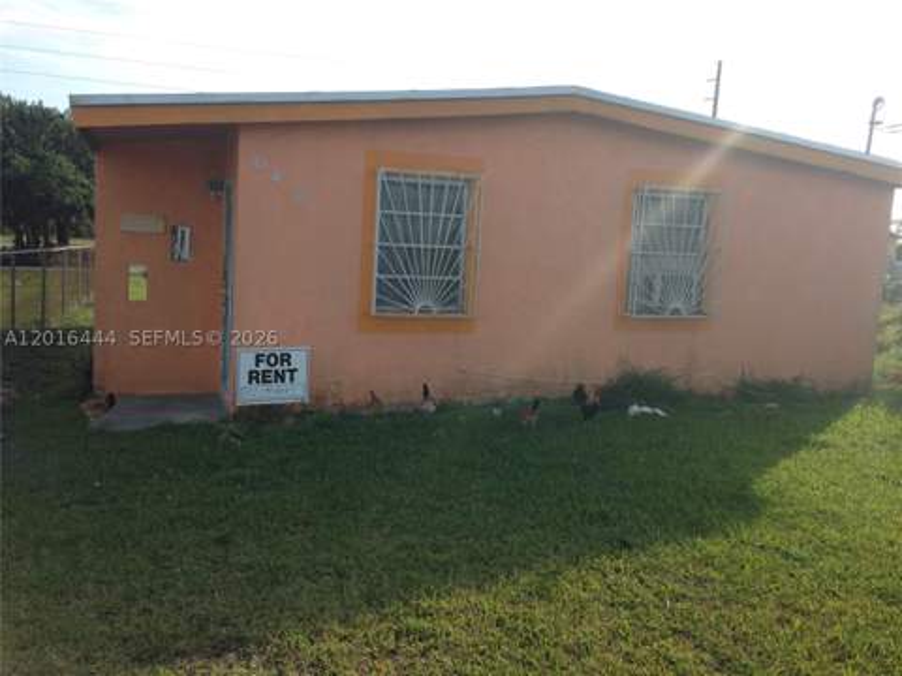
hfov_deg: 55.4
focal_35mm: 33
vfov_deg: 42.9
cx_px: 451
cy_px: 338
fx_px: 860
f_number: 2.4
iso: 50
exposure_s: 1/1043
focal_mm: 4.12
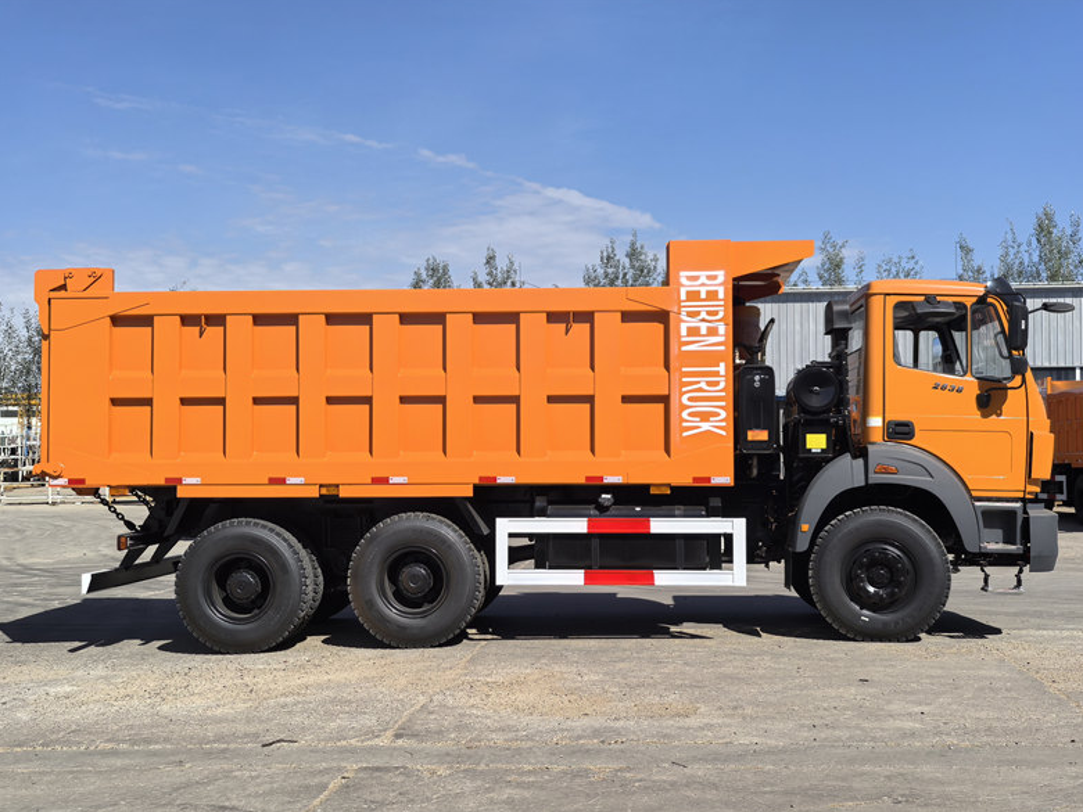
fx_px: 1314
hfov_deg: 44.8
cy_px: 412
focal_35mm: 42
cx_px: 542
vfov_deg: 34.4
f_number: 1.4
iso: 50
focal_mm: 5.75
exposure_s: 1/8475
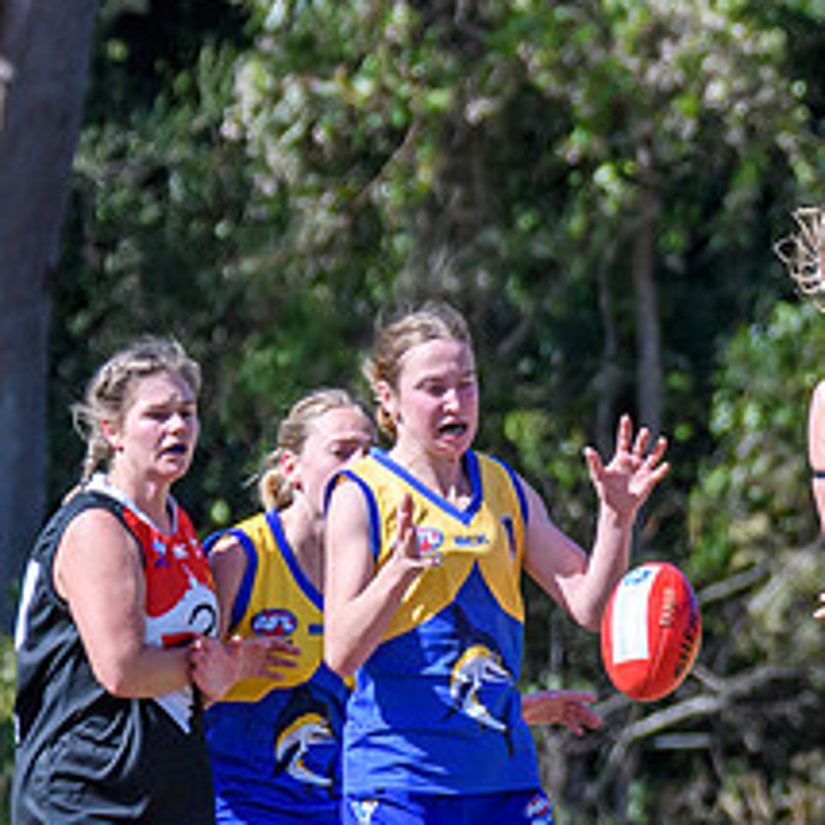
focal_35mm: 1471
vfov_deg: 1.2
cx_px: 1122
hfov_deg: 1.2
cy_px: 485
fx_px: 39664
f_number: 8
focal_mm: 300
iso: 800
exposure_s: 1/2500
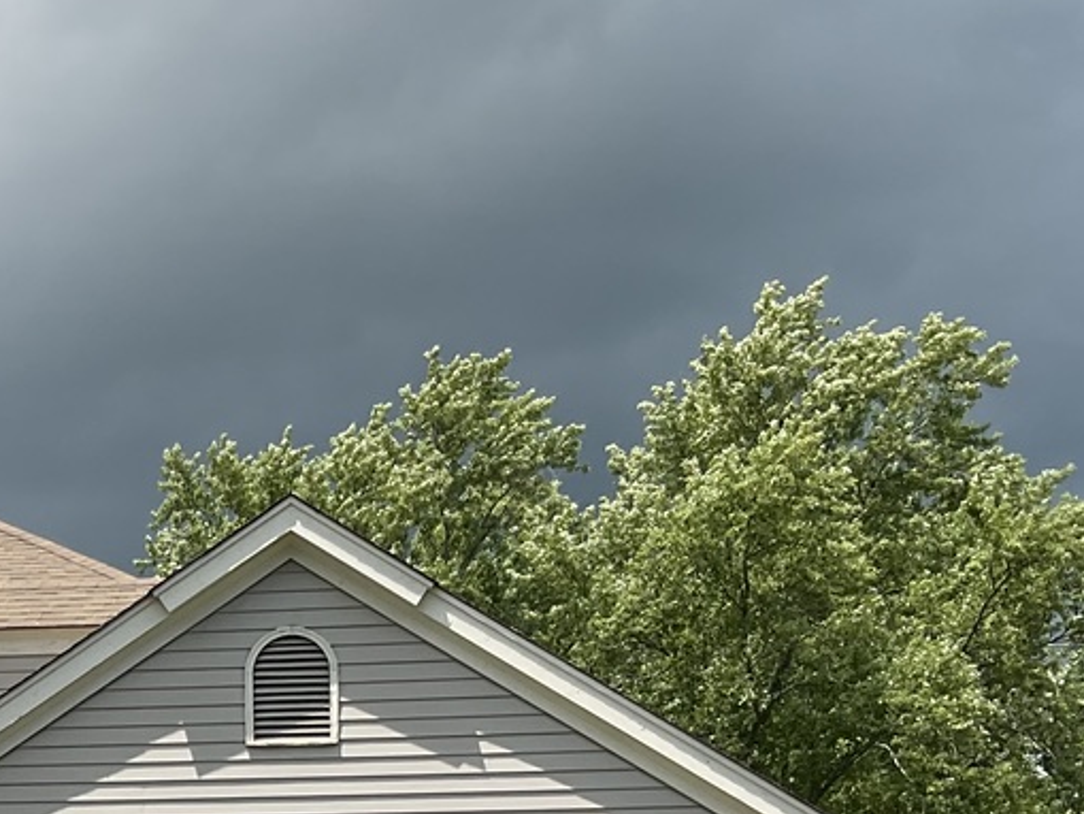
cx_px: -96
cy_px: 1010
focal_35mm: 82
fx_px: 2568
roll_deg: +0.1
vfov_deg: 17.1
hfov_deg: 22.5
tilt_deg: +3.0
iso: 16
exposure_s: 1/1730
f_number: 1.8
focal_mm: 3
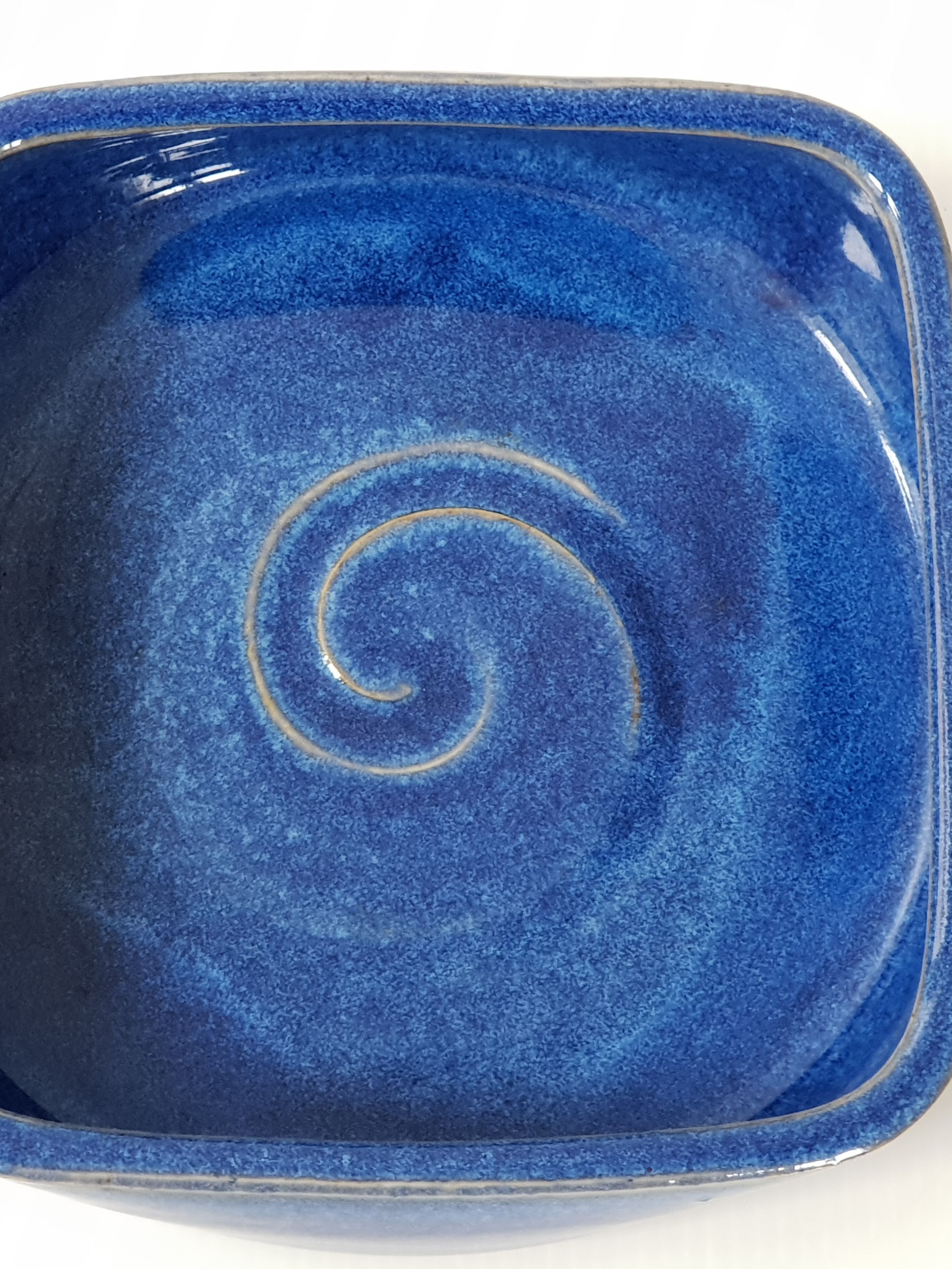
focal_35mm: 70
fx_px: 2567
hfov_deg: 21.0
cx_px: 437
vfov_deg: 27.8
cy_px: 630
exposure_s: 1/33
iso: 160
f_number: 2.4
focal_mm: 6
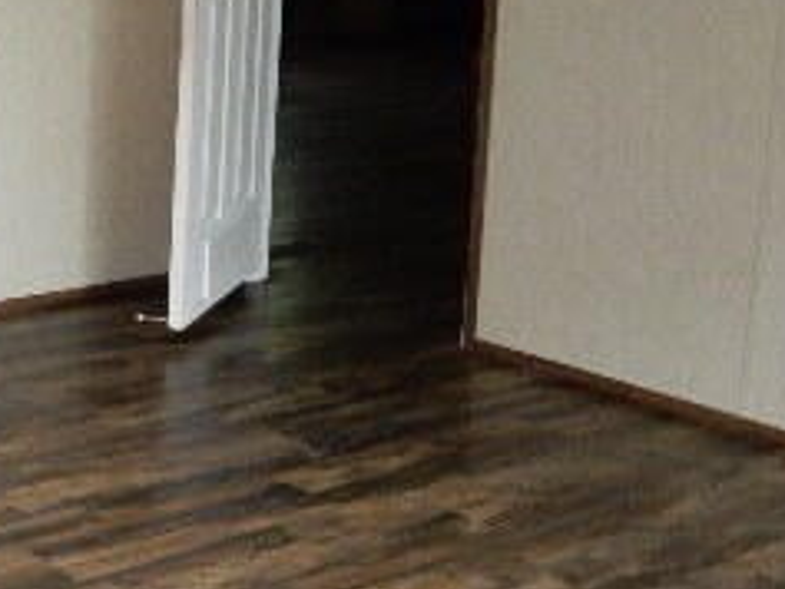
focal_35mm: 81
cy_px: 33
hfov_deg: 22.3
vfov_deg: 17.9
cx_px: -152
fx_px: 1838
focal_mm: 5.4
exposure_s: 1/30
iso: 400
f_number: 4
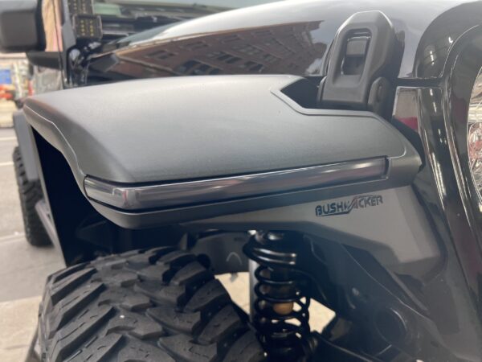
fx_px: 362
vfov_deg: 53.1
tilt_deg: -17.5
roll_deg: +0.7
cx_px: 241
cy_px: 181
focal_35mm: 26
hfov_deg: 67.3
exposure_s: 1/121
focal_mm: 5.7
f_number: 1.5
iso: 80
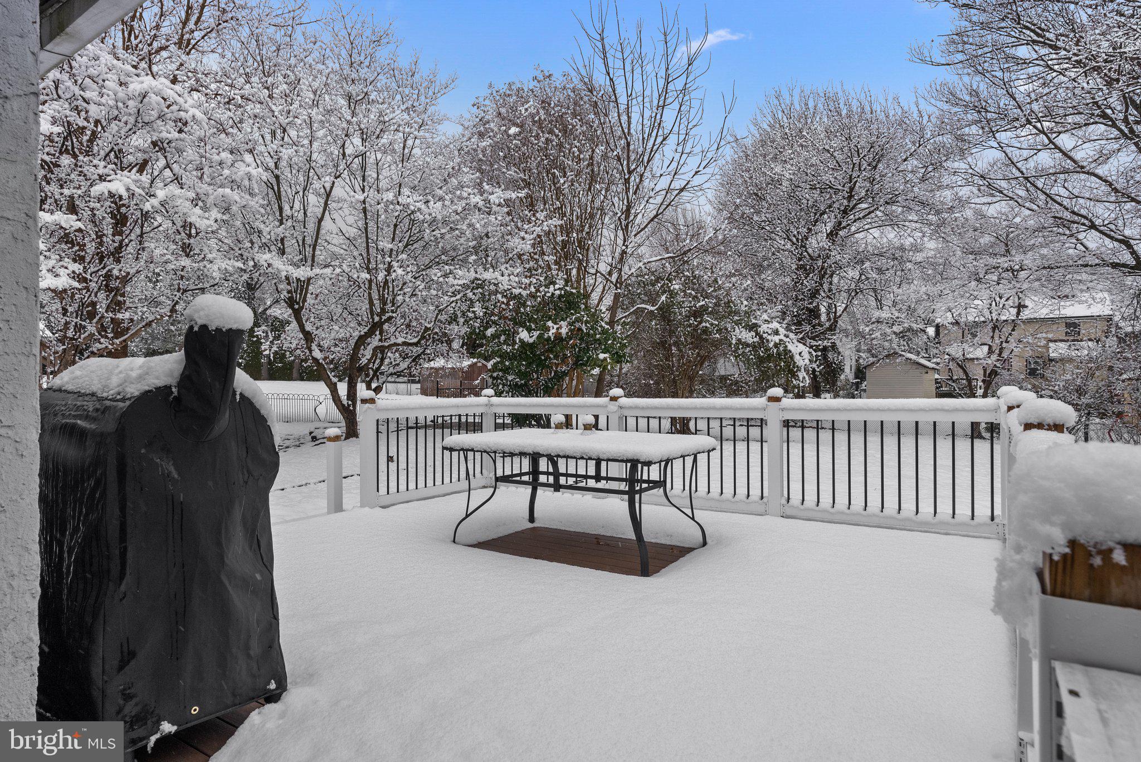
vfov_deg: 62.0
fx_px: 634
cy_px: 381
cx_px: 570
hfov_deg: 84.0
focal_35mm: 20
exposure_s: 1/160
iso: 500
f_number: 11
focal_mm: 20
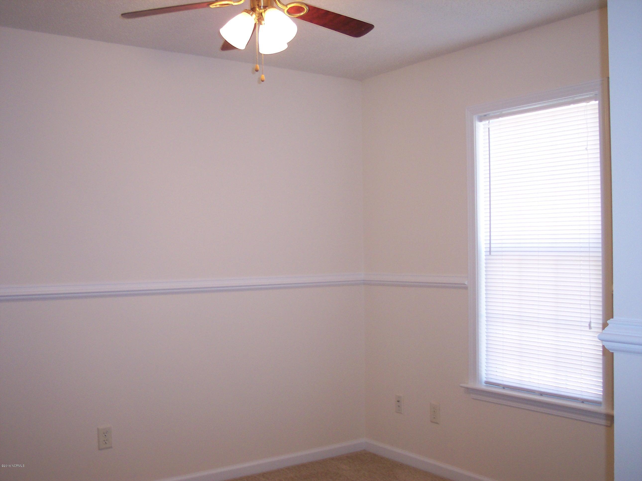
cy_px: 240
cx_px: 321
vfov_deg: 37.7
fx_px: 704
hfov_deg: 49.0
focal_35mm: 38
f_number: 2.8
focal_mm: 8
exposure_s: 1/45
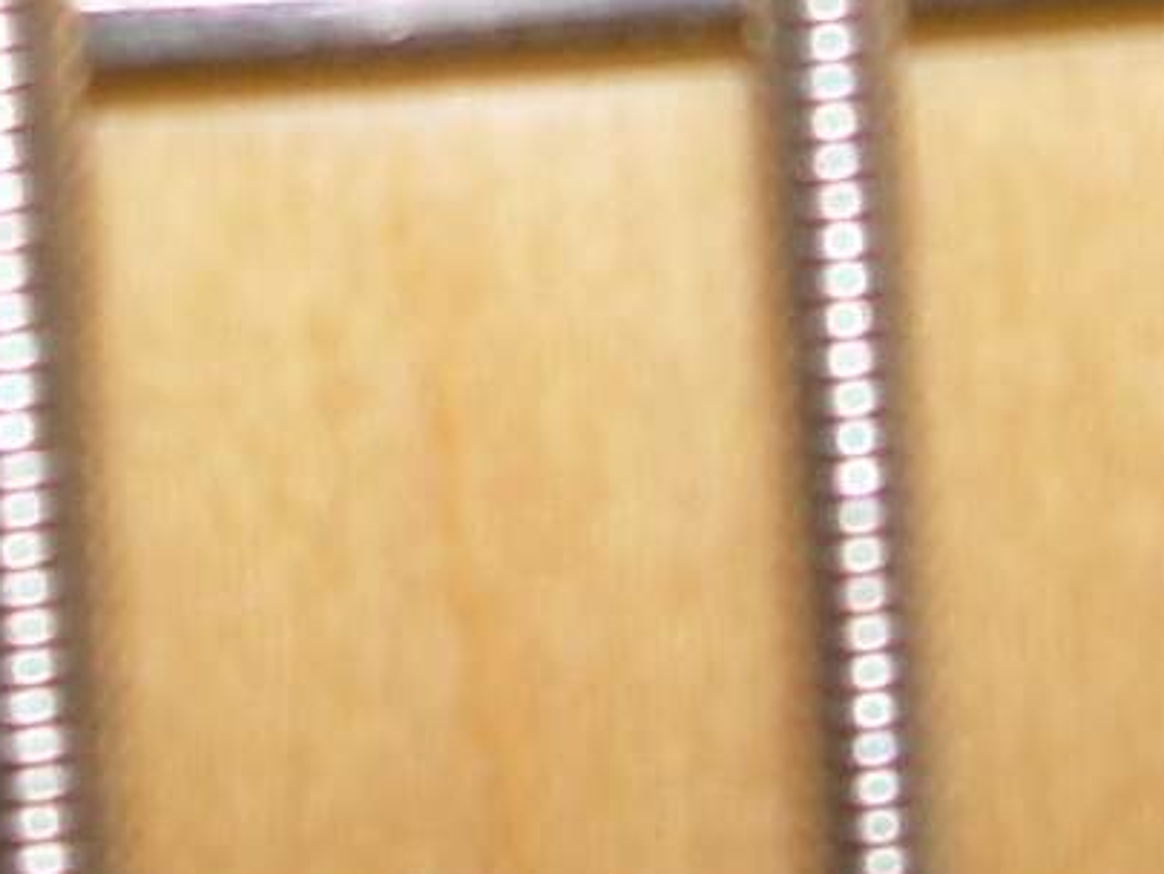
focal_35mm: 213
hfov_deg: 9.3
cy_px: -1512
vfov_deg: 6.5
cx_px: 333
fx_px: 7164
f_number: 2.8
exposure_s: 1/60
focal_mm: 6.3
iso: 50
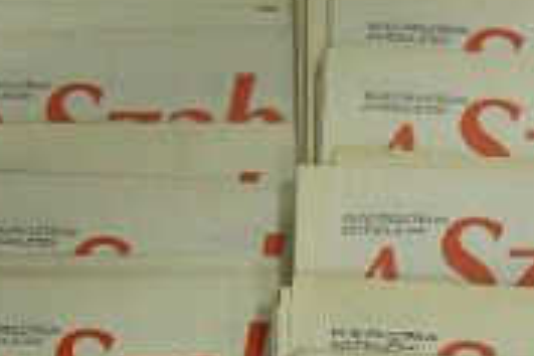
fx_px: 1498
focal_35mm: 101
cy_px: 563
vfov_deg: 12.7
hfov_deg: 19.9
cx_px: 468
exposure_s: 1/24.7
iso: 200
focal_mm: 6.3
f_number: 3.5
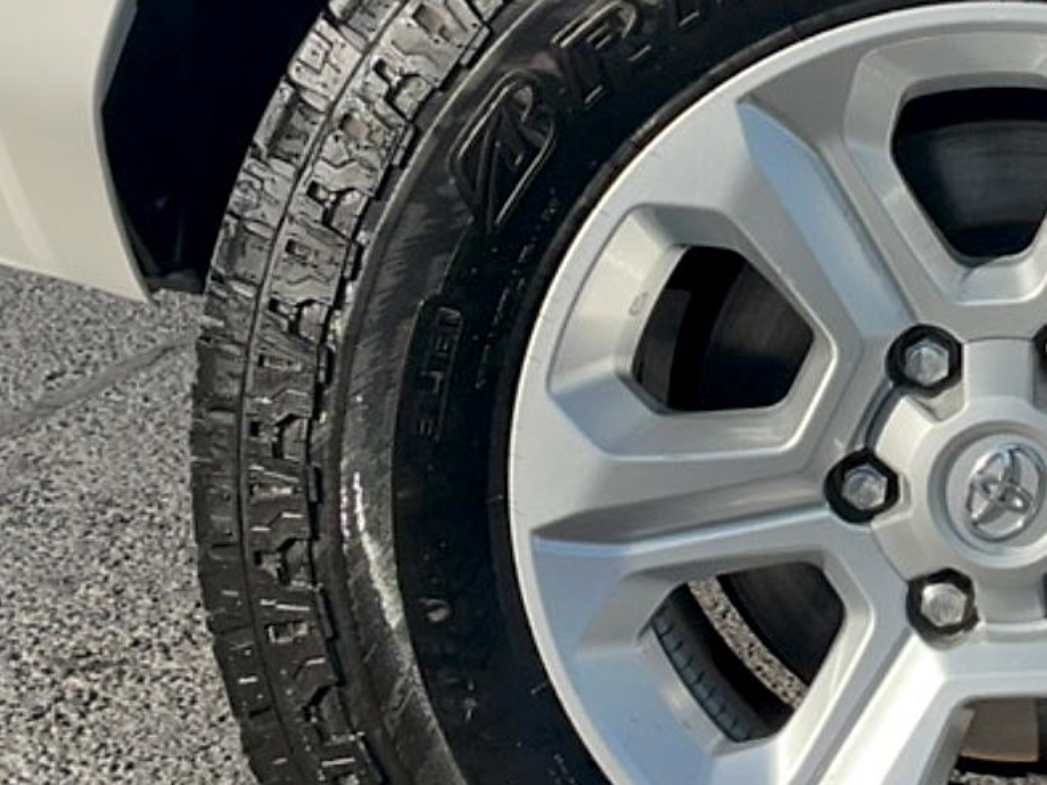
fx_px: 2207
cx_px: 926
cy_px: 201
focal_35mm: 73
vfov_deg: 20.0
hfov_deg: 25.9
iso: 25
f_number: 1.8
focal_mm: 3
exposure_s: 1/1848
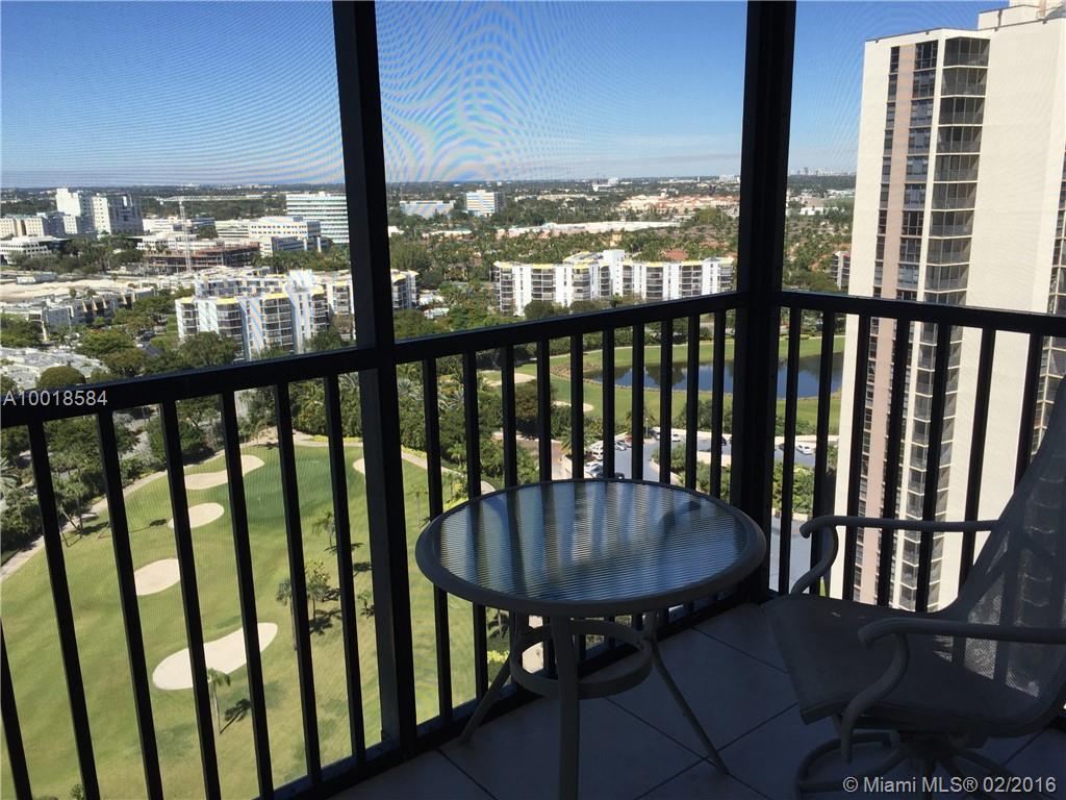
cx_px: 533
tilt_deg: -12.9
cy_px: 400
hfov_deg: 61.7
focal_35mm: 29
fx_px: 893
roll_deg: +0.4
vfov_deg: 48.2
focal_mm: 4.15
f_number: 2.2
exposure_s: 1/1319
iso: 32
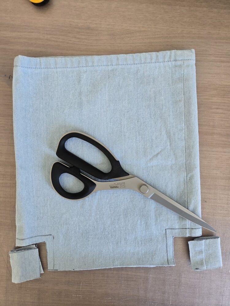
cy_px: 153
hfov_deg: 58.9
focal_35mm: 23
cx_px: 115
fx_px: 204
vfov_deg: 73.9
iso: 100
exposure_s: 1/180
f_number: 1.8
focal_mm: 5.4
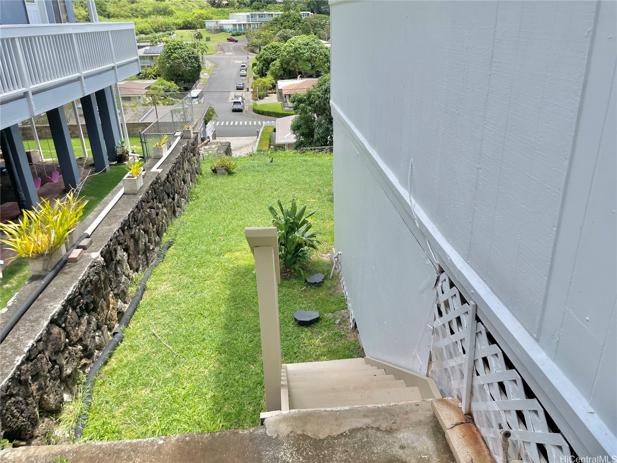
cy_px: 232
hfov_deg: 67.3
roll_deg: +2.1
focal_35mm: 26
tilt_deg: -24.3
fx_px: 463
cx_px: 308
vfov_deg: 53.1
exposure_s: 1/1335
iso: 32
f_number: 1.6
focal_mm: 4.2
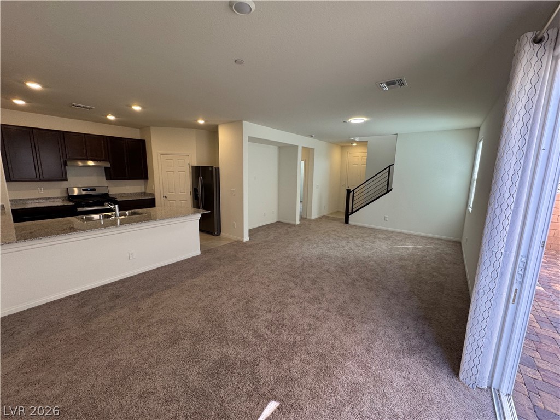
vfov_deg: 85.7
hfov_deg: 102.1
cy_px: 210
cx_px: 280
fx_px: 226
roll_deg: -1.5
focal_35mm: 14
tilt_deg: -10.2
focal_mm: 2.22
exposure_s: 1/120
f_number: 2.2
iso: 125
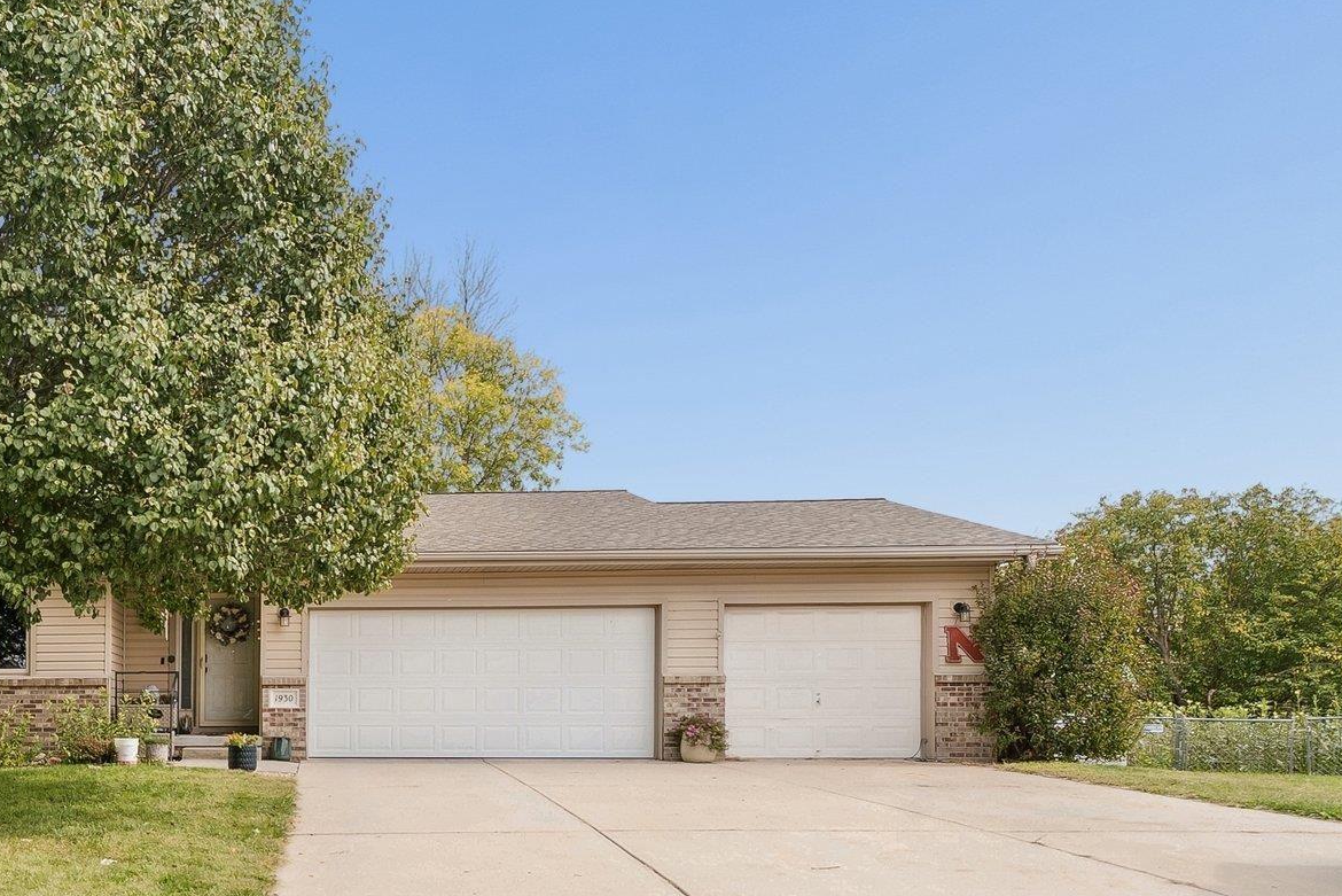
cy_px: 726
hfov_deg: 59.3
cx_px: 233
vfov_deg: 44.1
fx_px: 1044
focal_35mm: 28
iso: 200
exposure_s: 1/80
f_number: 8
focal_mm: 16
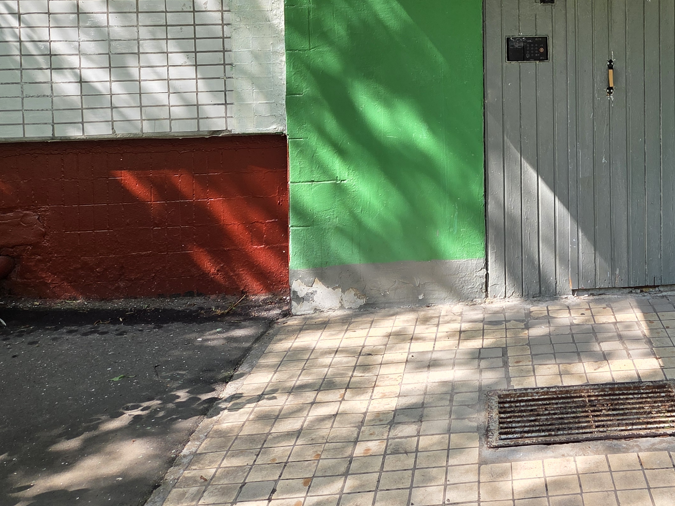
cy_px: 33
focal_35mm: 43
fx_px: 838
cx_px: 602
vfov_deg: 31.7
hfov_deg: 40.6
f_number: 1.8
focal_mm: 5.4
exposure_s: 1/586
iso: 80
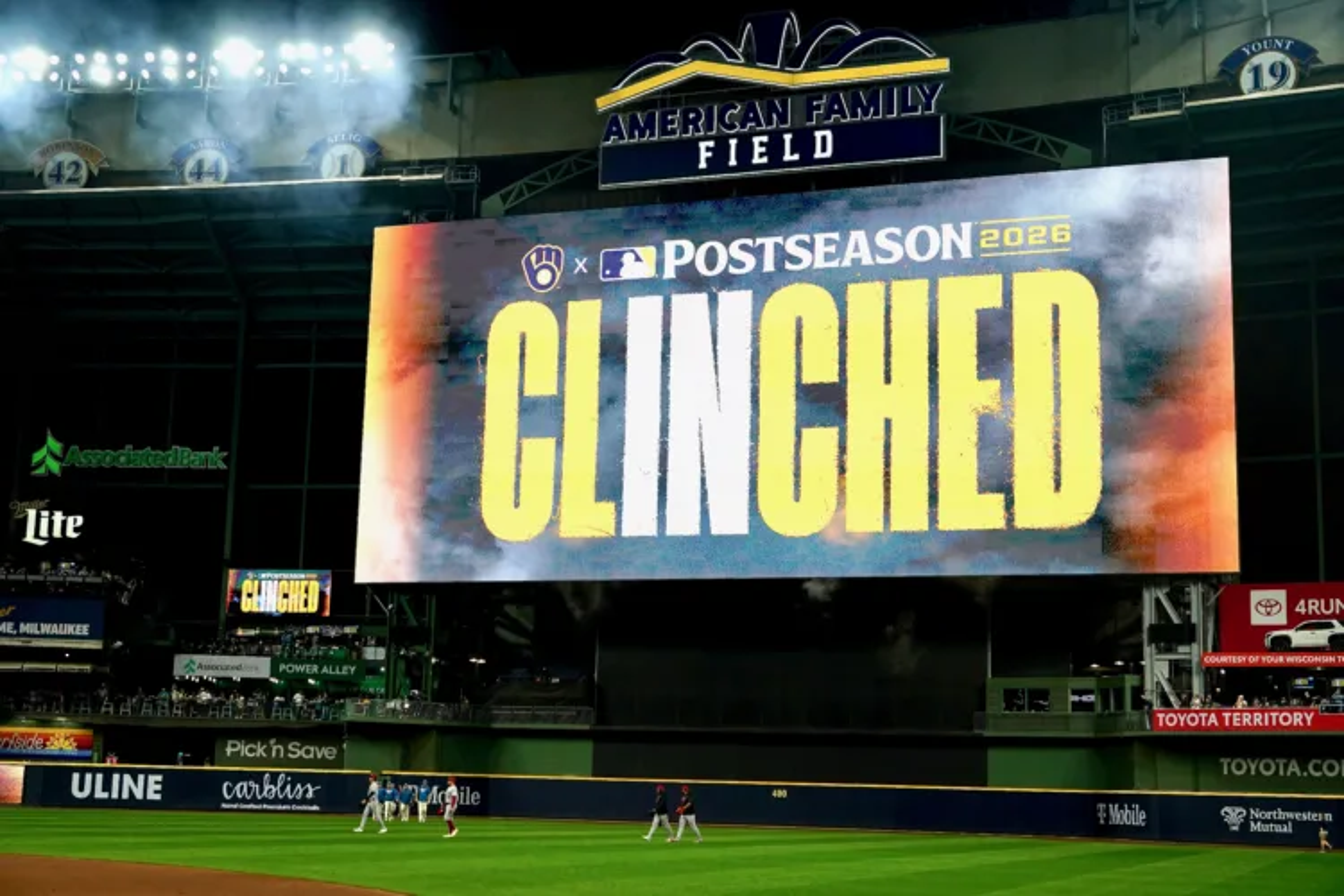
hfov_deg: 39.6
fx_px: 1867
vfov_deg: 27.0
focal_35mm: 50
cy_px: 448
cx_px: 672
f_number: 2
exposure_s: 1/3200
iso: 1000
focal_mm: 50
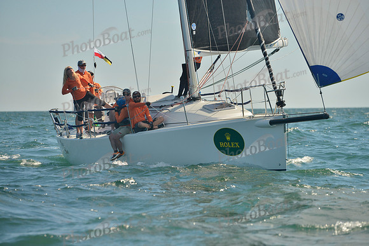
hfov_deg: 11.4
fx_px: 1845
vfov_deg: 7.6
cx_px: 184
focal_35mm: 180
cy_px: 123
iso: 400
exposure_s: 1/1250
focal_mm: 180
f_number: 6.3
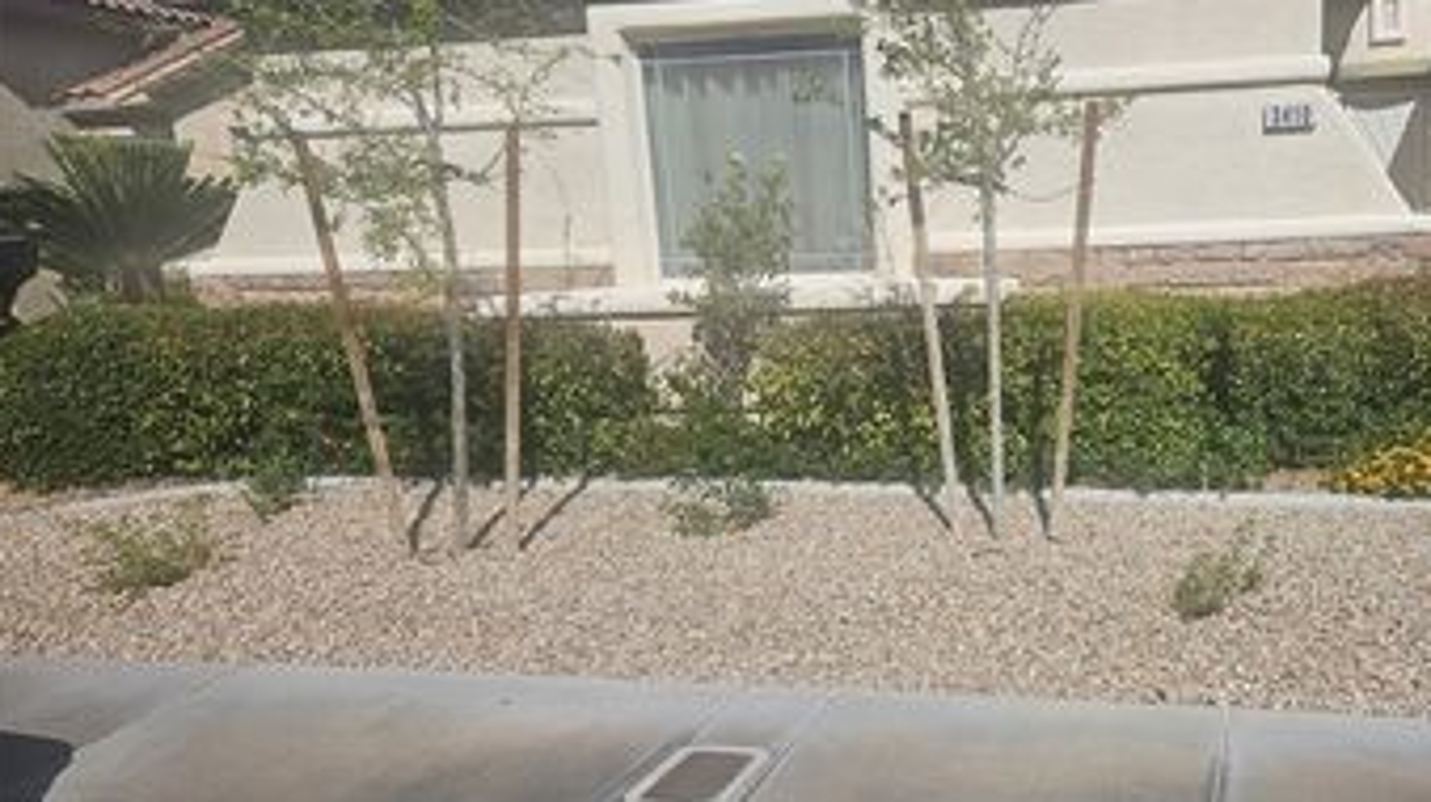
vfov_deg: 31.7
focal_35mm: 37
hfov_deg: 52.1
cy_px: 521
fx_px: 1403
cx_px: 1038
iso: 25
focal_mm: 5.4
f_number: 1.8
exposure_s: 1/4326
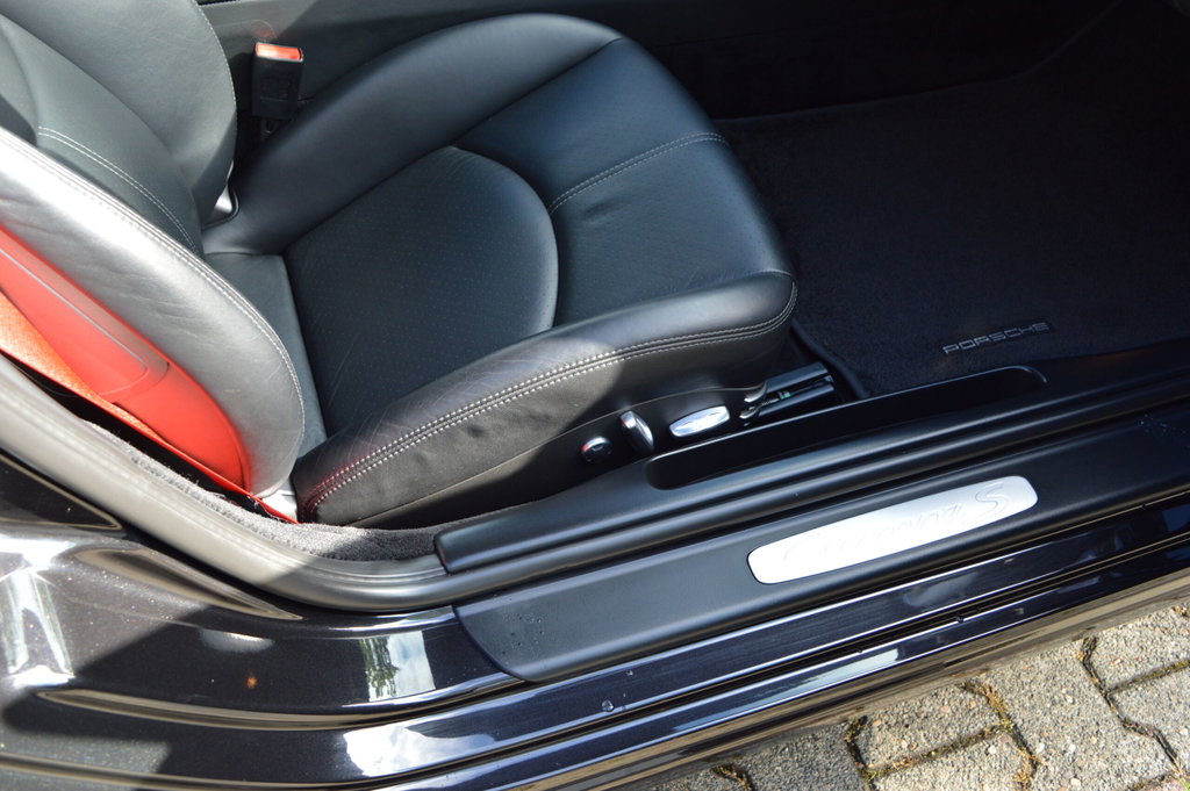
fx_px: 1189
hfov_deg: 53.2
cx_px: 595
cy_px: 396
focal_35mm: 36
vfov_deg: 36.8
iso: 400
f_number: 5.6
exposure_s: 1/125
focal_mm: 24
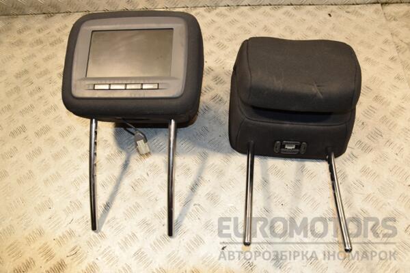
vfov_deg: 41.7
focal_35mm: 32
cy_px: 136
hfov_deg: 59.5
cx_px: 205
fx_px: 359
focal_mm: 21
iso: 800
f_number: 7.1
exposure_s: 1/200
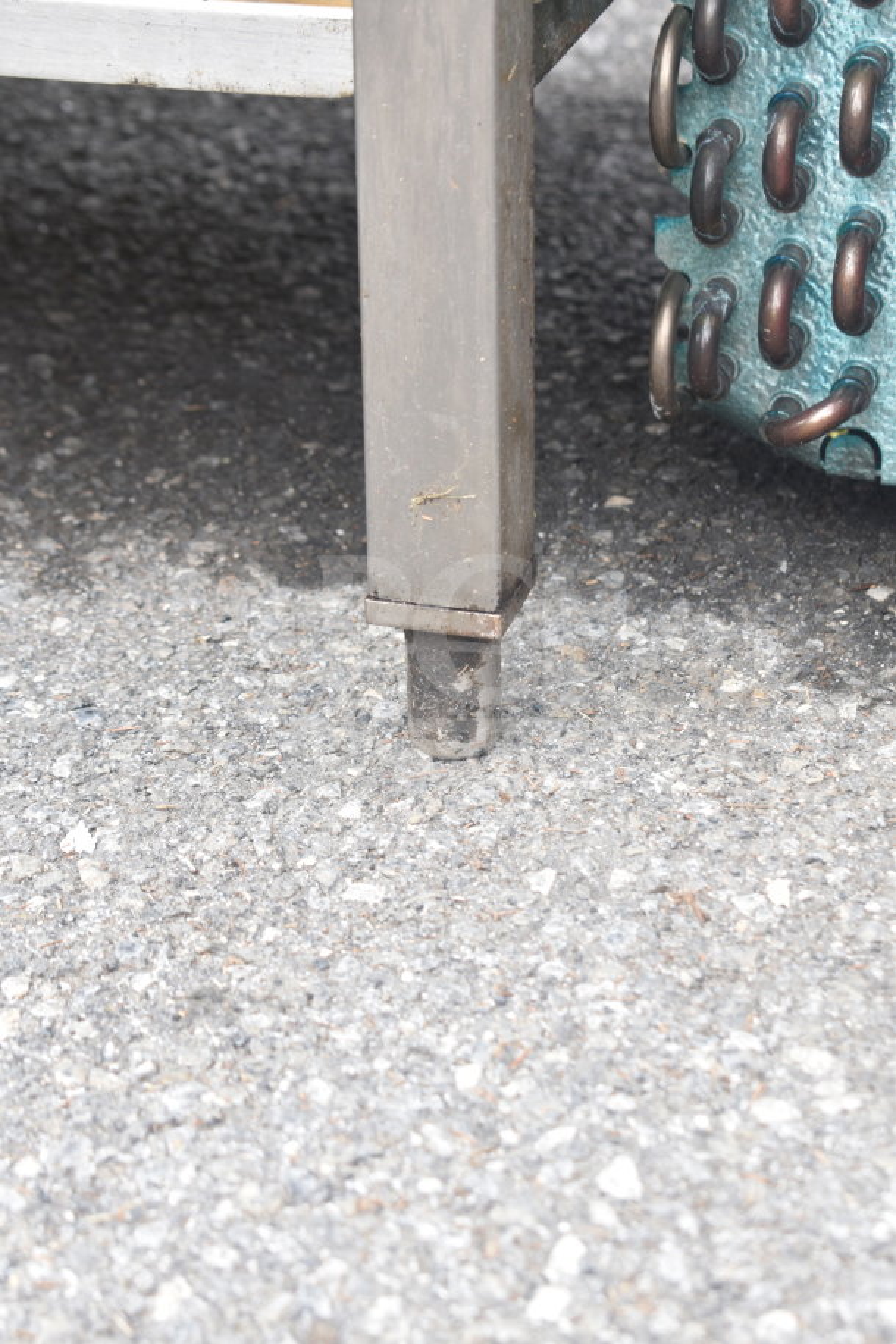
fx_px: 3080
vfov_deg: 24.6
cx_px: 448
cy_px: 672
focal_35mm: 82
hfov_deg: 16.6
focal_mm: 55
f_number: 5.6
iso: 200
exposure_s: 1/125
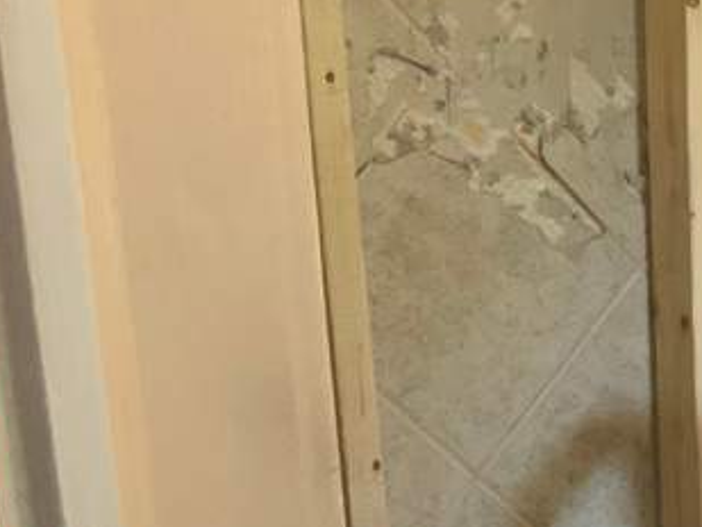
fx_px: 1948
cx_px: 954
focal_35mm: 96
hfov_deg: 18.7
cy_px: 779
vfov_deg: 14.4
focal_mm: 3
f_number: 1.8
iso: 160
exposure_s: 1/60
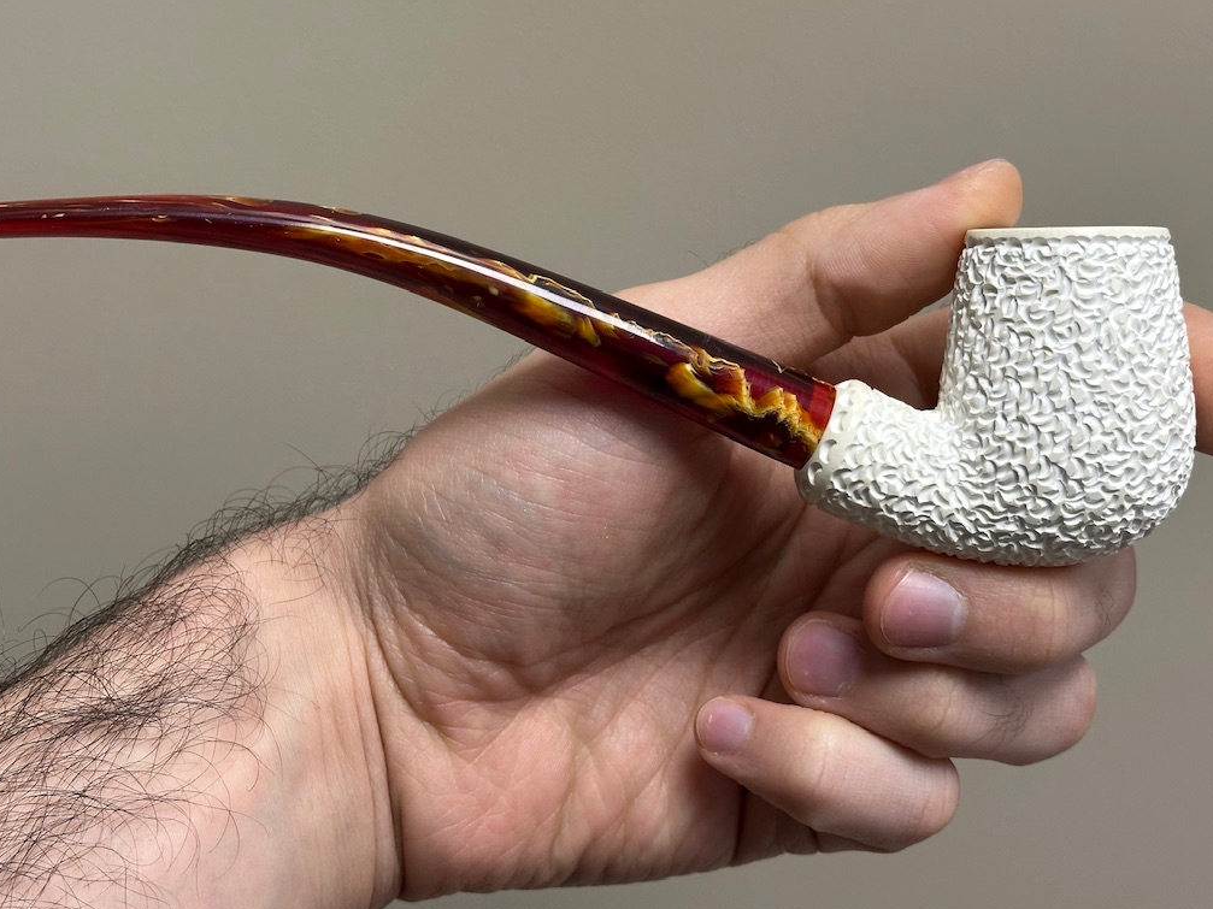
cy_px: 336
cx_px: 582
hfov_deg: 31.7
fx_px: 2137
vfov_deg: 24.0
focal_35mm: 61
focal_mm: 6.86
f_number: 1.78
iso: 80
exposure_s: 1/96
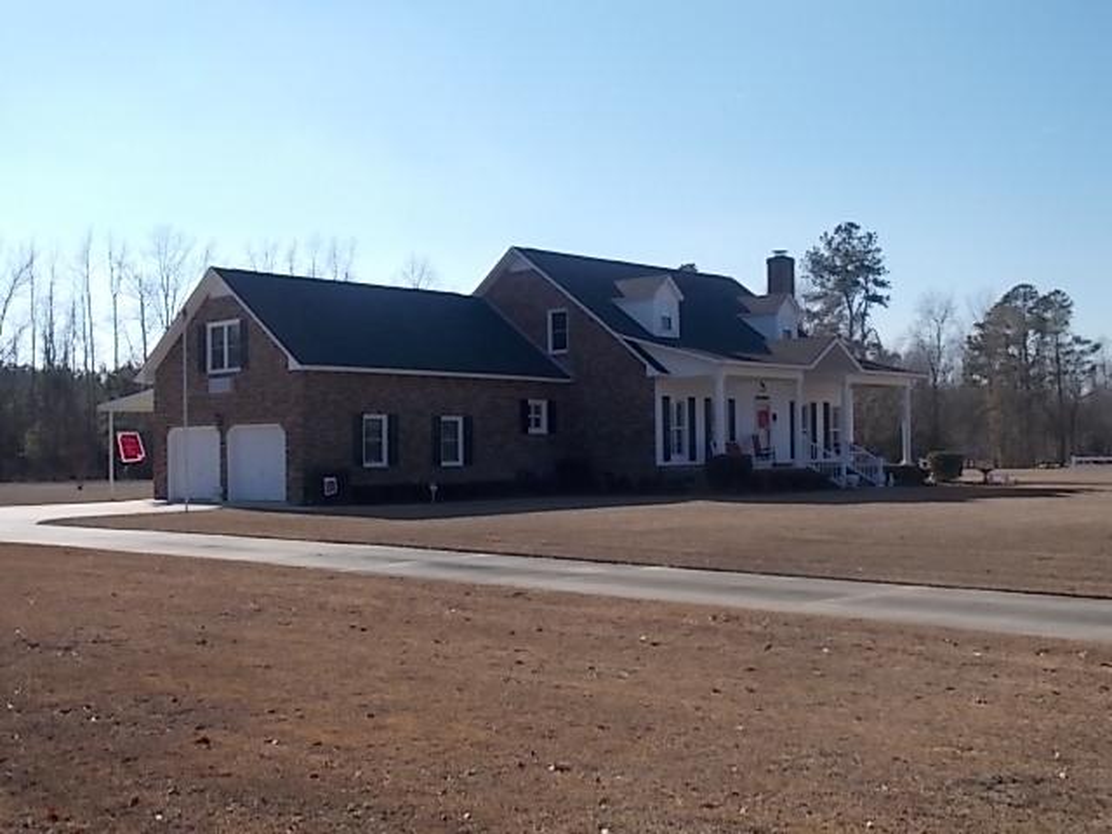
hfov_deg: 45.8
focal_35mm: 41
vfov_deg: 35.1
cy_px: 417
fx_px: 1317
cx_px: 556
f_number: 3.6
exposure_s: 1/640
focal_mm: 7.3
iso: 80
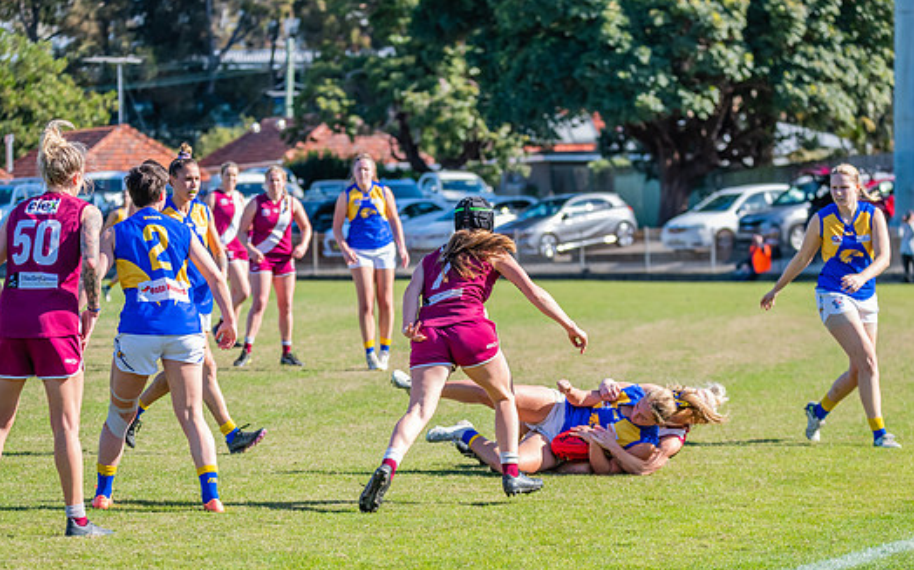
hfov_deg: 11.3
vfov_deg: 7.0
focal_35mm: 186
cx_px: 482
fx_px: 4631
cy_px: 335
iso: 800
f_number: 6.3
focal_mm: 150
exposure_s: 1/1600
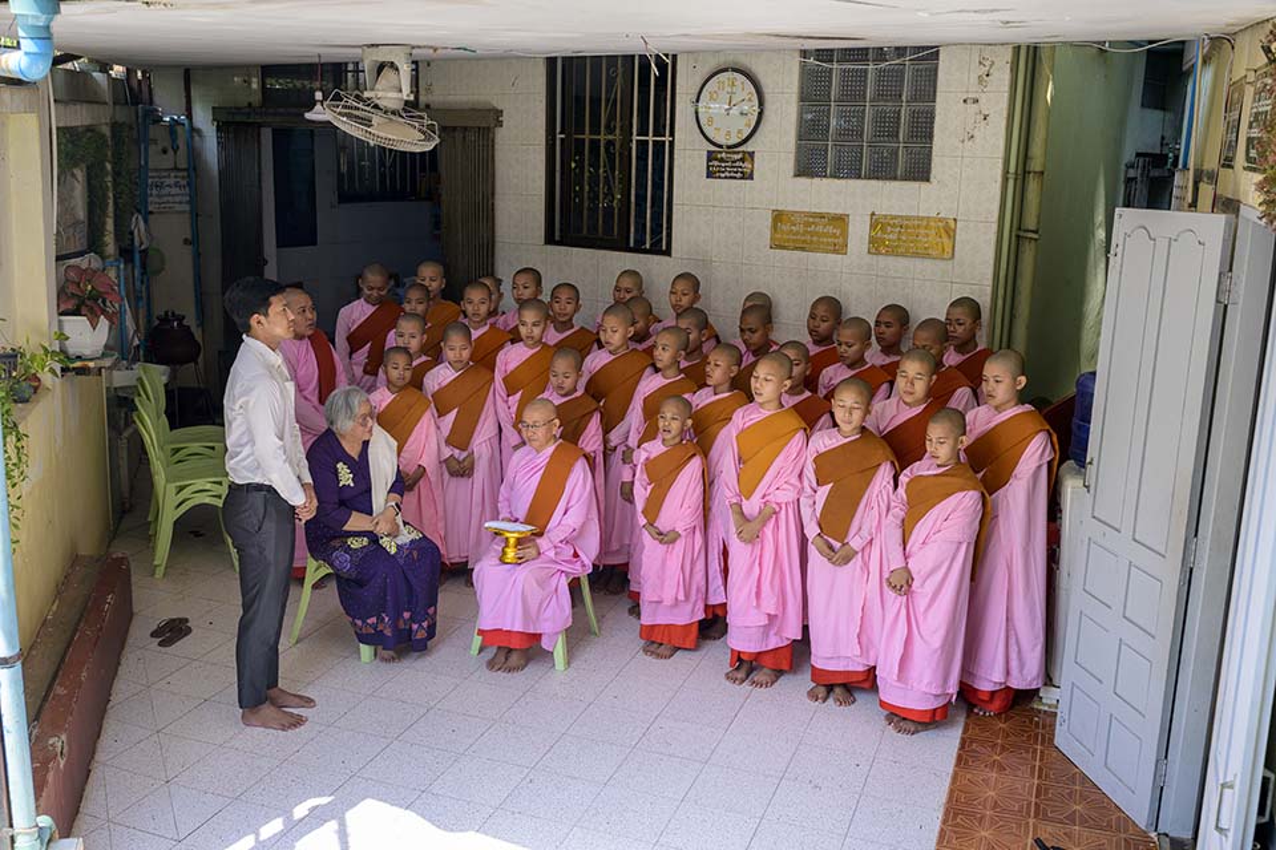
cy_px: 425
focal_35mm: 34
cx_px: 638
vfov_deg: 38.4
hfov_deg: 55.1
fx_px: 1223
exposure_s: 1/320
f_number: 4.5
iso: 450
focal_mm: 34.5
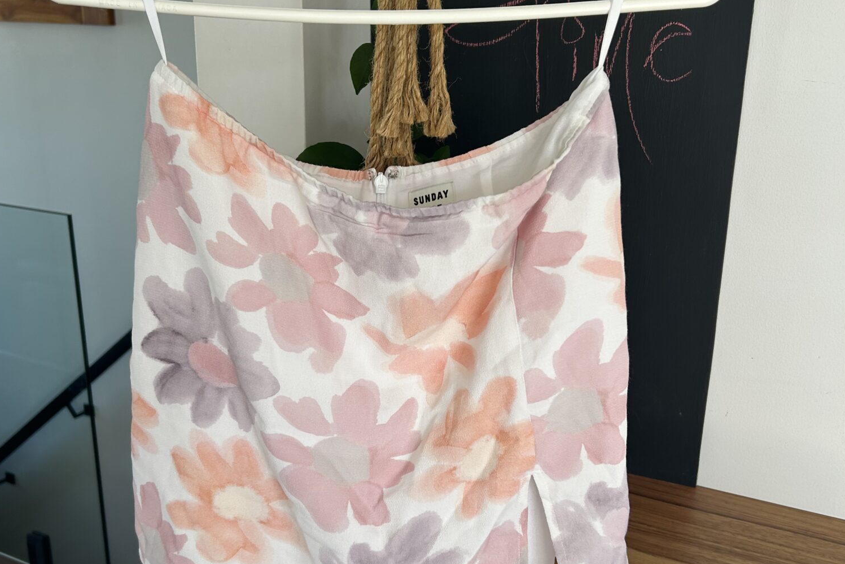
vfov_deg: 35.9
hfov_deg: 51.9
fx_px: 868
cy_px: 305
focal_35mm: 37
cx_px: 418
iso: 40
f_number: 1.5
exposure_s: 1/121
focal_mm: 5.7
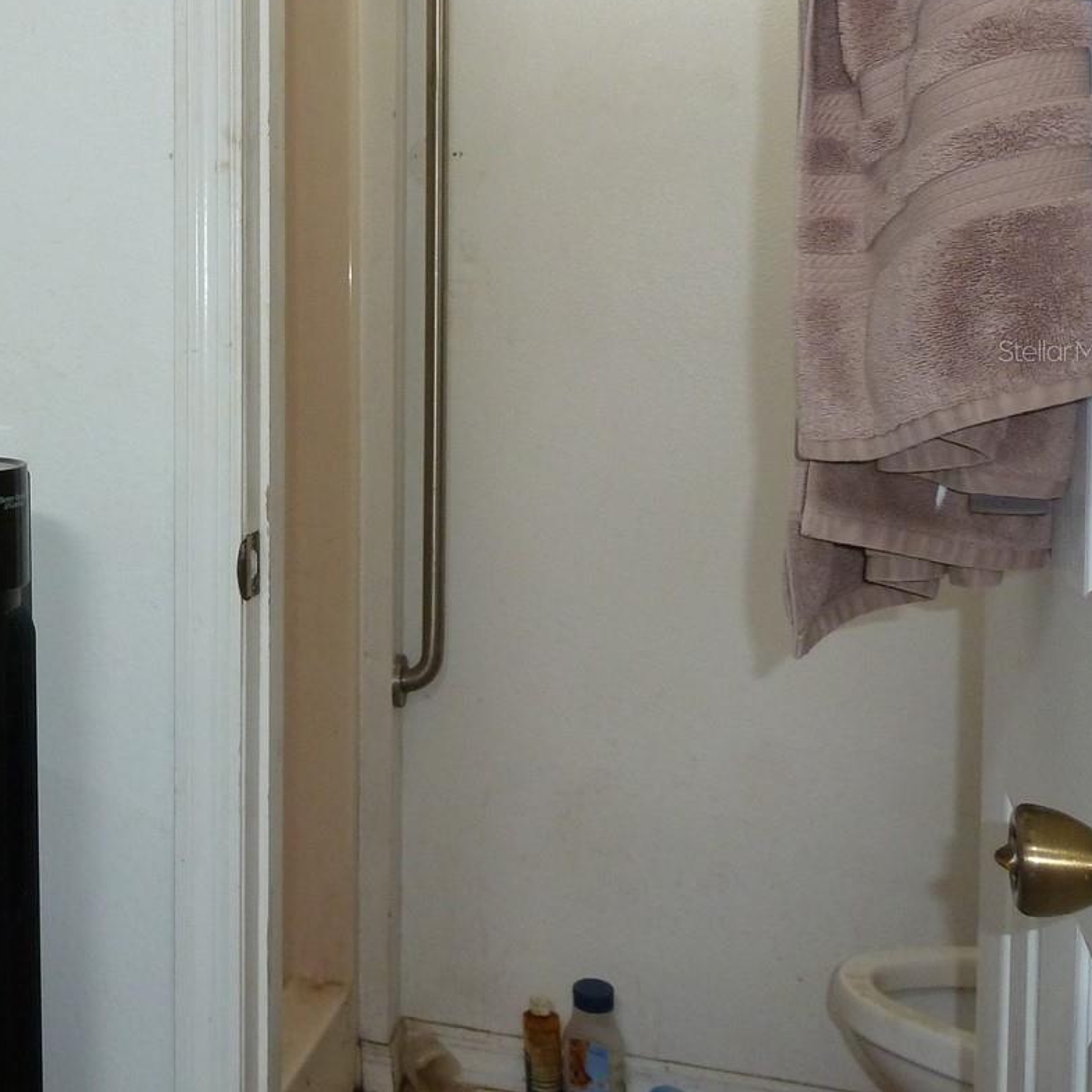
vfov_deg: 37.1
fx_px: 1606
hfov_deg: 34.4
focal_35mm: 45
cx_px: 18
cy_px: 350
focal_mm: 4.1
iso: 200
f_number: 3.3
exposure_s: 1/30
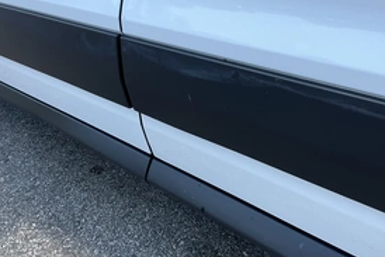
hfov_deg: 44.5
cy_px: 108
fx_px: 471
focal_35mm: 44
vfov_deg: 30.5
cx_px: 190
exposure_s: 1/719
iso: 25
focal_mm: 3
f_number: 1.8
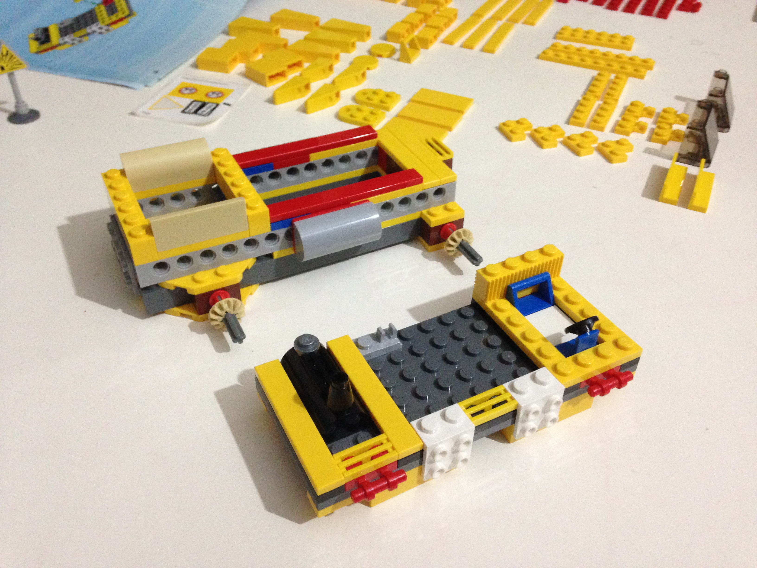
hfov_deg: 55.4
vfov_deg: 42.9
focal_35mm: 33
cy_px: 284
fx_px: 722
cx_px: 378
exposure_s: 1/17
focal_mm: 4.12
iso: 400
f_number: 2.4
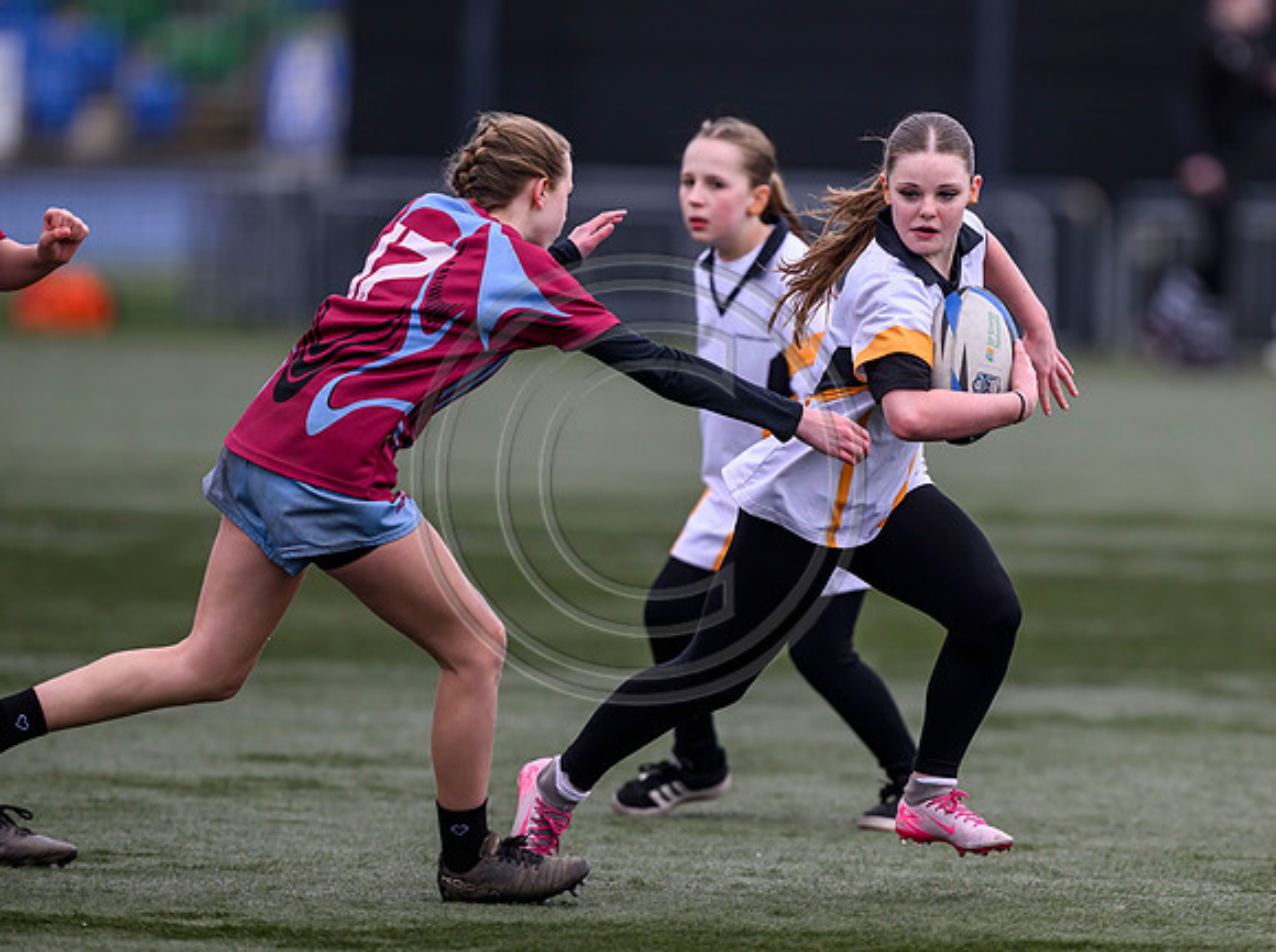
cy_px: 473
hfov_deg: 3.7
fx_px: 19665
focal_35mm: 534
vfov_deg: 2.8
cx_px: 881
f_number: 3.5
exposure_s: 1/1600
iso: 500
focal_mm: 400
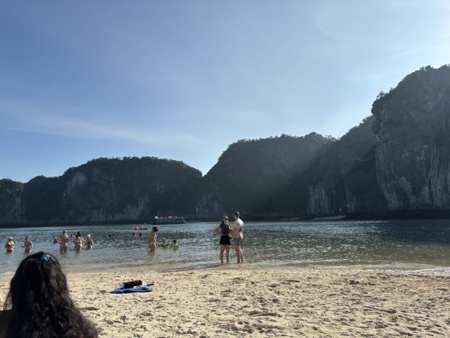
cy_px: 169
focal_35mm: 26
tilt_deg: +7.7
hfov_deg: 67.3
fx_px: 338
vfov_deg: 53.1
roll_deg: +2.4
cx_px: 225
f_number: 1.6
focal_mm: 5.96
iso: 50
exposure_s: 1/5952
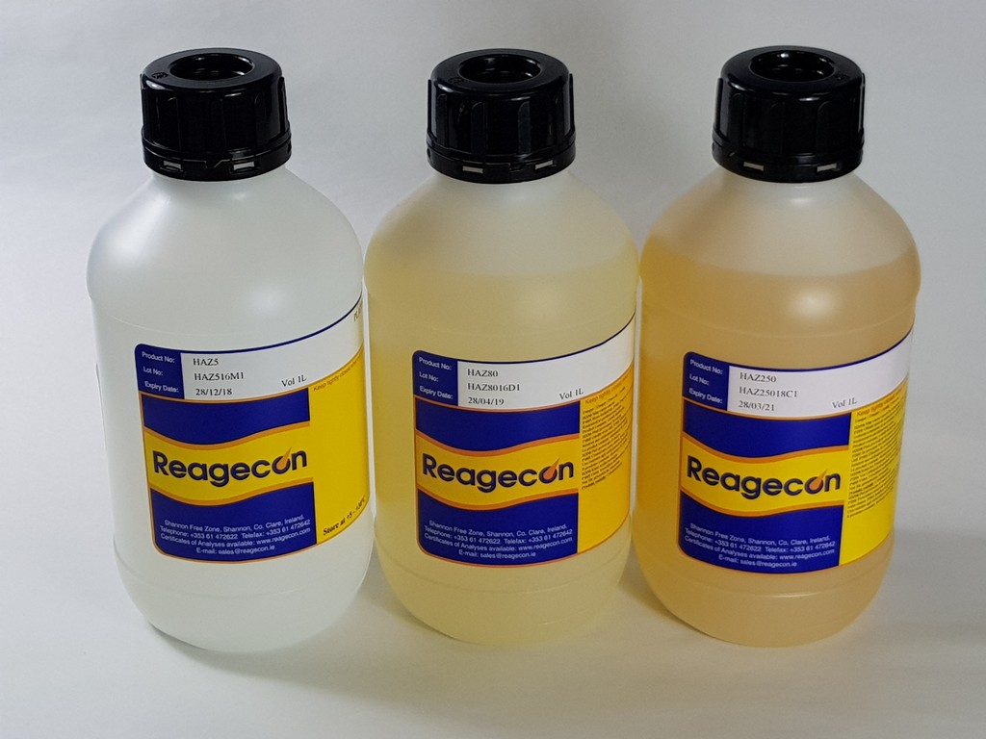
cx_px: 493
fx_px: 741
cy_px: 370
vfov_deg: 53.1
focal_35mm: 26
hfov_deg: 67.3
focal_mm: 4.2
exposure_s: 1/241
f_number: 1.7
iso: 40
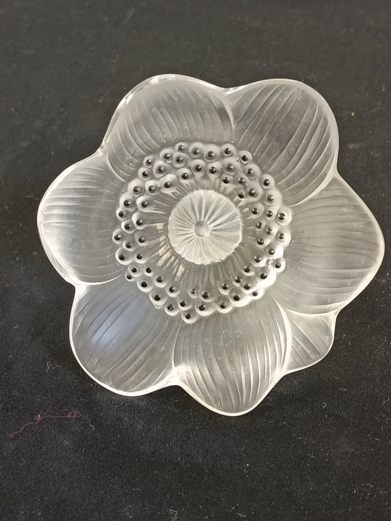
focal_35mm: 72
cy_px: 260
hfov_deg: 20.4
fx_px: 1084
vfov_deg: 27.0
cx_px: 196
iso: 1203
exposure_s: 1/25
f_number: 1.7
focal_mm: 5.24
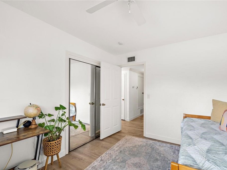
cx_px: 123
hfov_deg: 94.3
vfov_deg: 78.1
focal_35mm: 16
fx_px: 105
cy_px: 89
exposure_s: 1/15
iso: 500
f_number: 8
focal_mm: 14
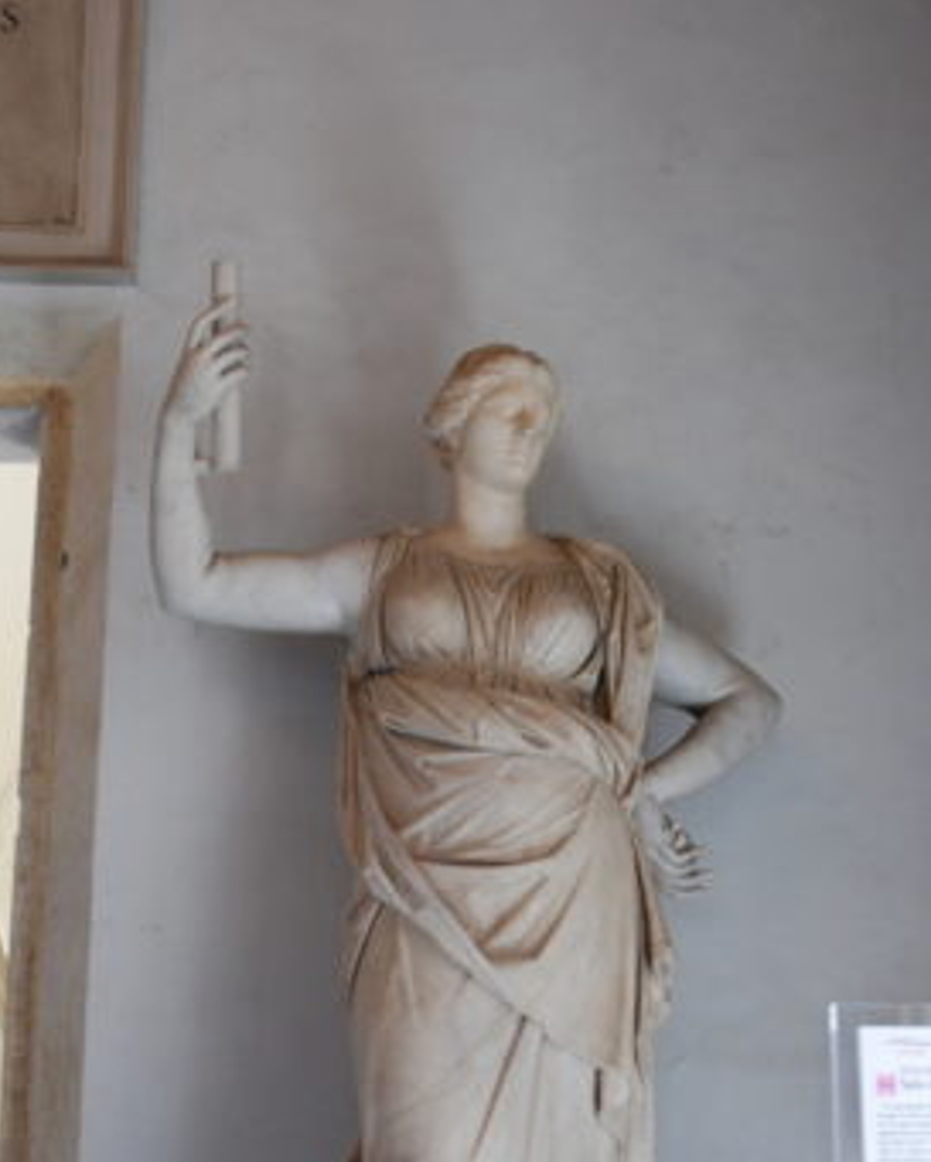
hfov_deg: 29.3
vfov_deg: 35.7
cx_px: 438
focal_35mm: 52
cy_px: 818
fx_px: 1780
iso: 800
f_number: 5.6
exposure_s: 1/100
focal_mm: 25
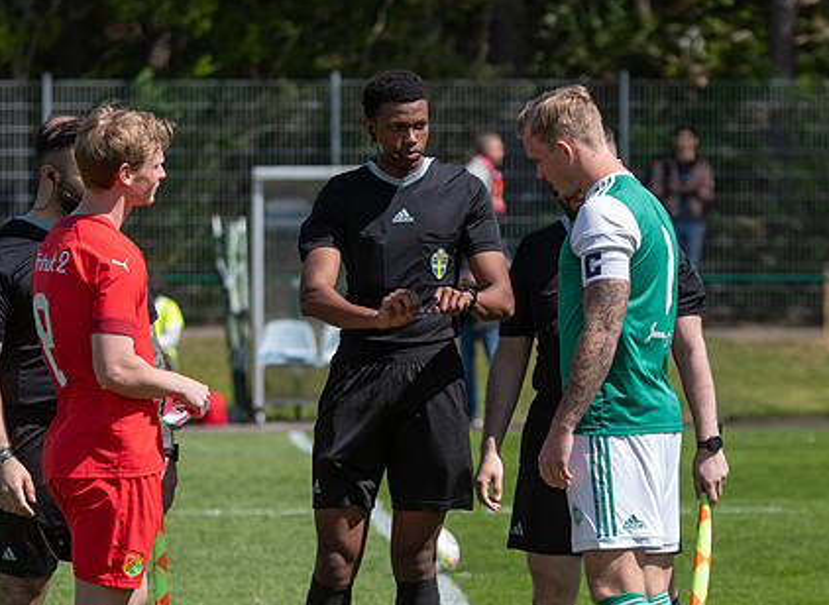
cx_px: 394
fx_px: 8942
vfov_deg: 3.9
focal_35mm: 377
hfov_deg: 5.3
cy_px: 366
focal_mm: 130
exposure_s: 1/1600
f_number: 4
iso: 220
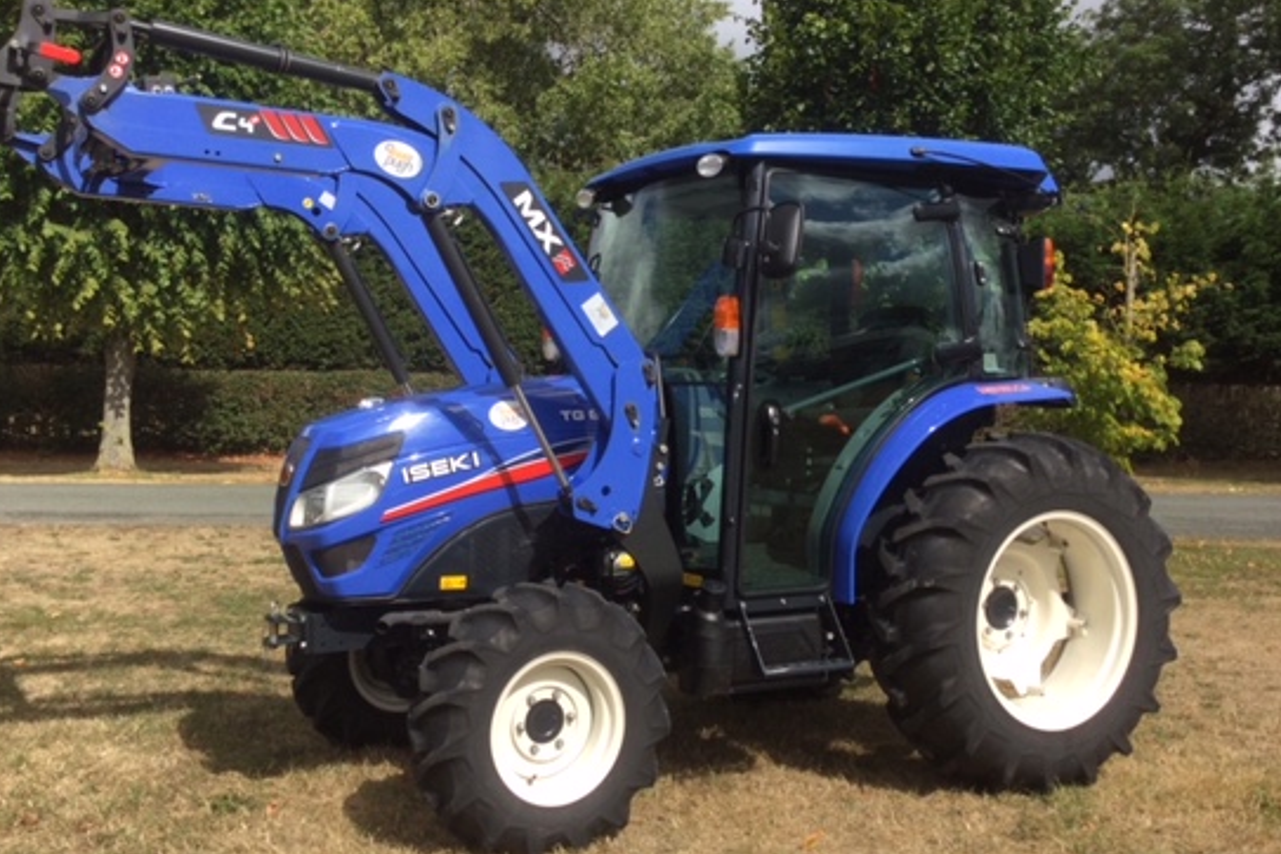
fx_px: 1352
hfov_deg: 50.6
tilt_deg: +2.9
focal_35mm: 38
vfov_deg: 35.0
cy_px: 366
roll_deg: -2.6
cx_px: 569
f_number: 2.4
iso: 25
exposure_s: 1/1058
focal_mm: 3.3
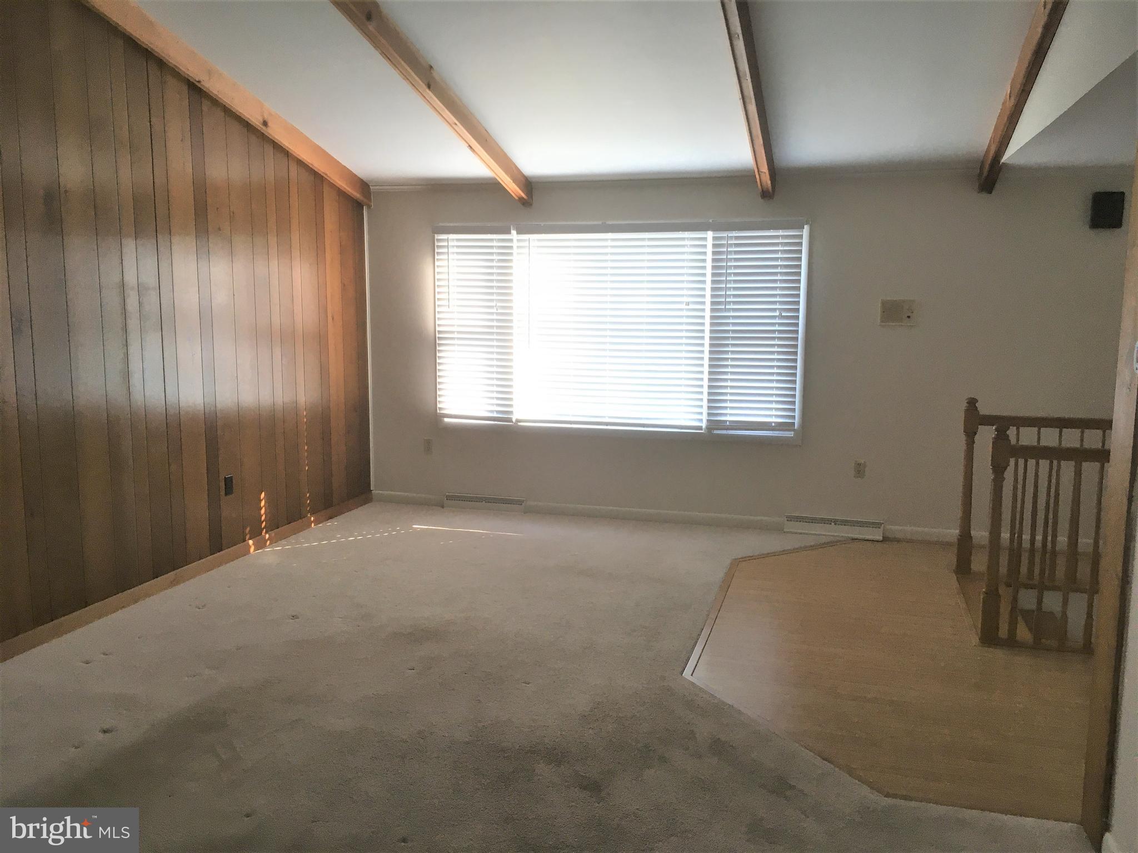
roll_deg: -0.4
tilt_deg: -10.4
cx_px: 569
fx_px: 953
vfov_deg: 48.2
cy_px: 426
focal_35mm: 29
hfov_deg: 61.7
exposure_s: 1/30
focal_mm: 4.15
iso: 25
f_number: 2.2
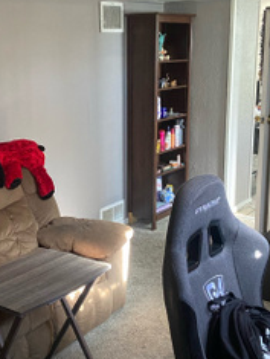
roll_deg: +2.6
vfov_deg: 36.1
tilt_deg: -15.0
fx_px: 550
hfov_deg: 27.5
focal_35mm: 53
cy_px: 197
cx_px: 93
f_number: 1.8
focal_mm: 4.25
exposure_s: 1/60
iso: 500
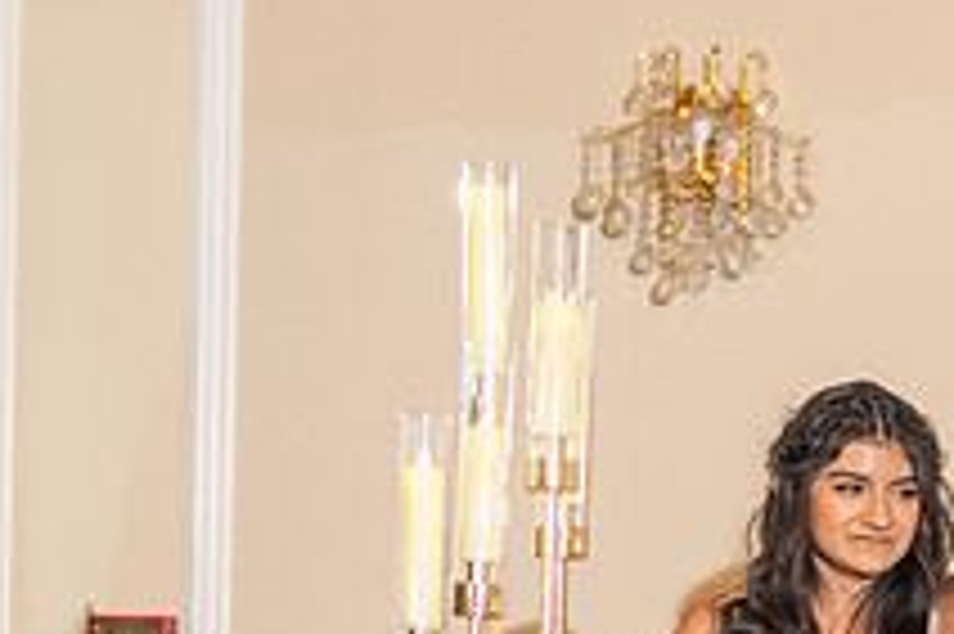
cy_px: 777
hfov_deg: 9.5
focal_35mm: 214
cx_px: 1238
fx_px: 5666
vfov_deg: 6.4
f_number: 4
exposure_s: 1/160
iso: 800
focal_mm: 70
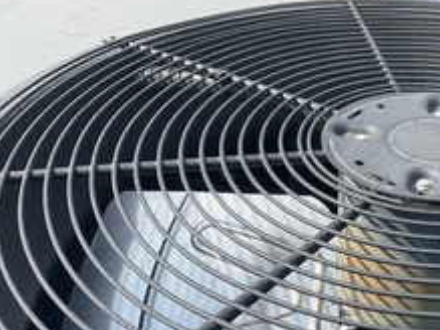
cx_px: 396
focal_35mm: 53
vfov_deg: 27.0
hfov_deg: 34.2
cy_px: 258
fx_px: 673
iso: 25
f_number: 1.8
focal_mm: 3
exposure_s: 1/978
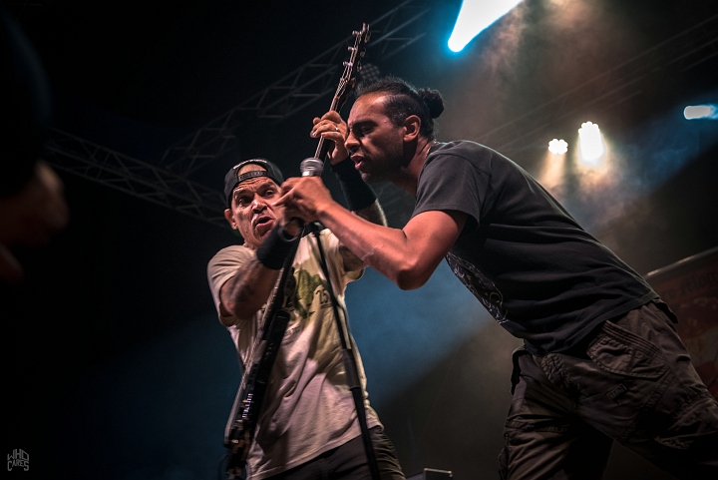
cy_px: 240
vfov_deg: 26.0
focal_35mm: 52
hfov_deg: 38.2
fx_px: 1038
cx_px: 359
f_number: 4.5
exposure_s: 1/100
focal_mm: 52
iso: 1600
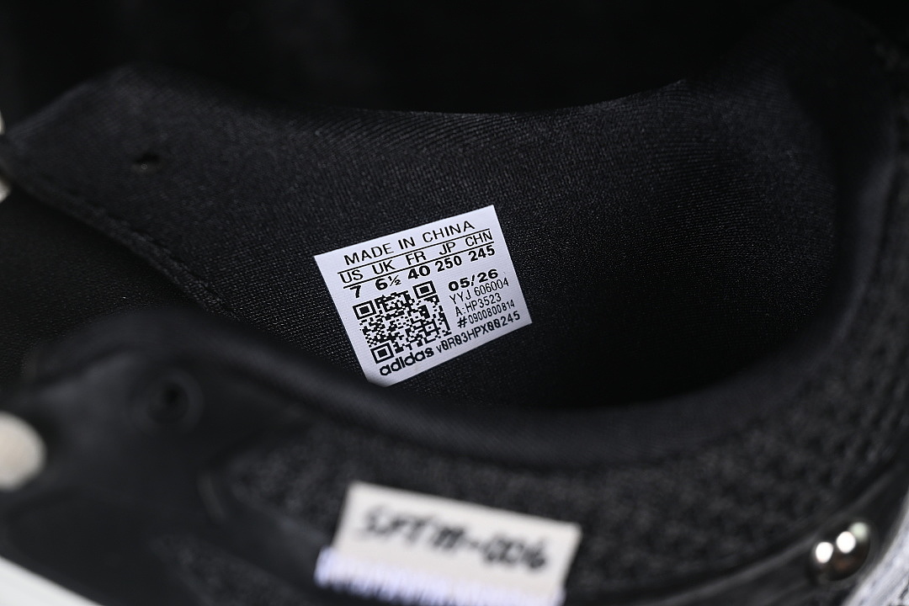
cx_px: 454
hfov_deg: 27.0
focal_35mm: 75
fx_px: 1894
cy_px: 303
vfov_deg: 18.2
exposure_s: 1/60
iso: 160
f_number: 6.3
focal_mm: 50
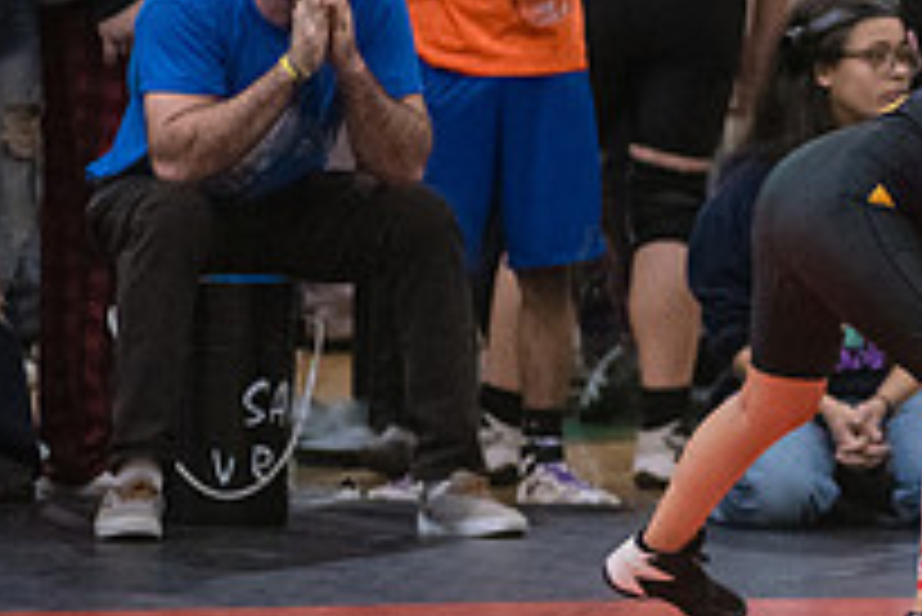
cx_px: 1174
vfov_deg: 2.6
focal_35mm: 533
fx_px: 13660
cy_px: 79
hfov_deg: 3.9
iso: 8000
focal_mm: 185
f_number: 3.2
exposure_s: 1/500
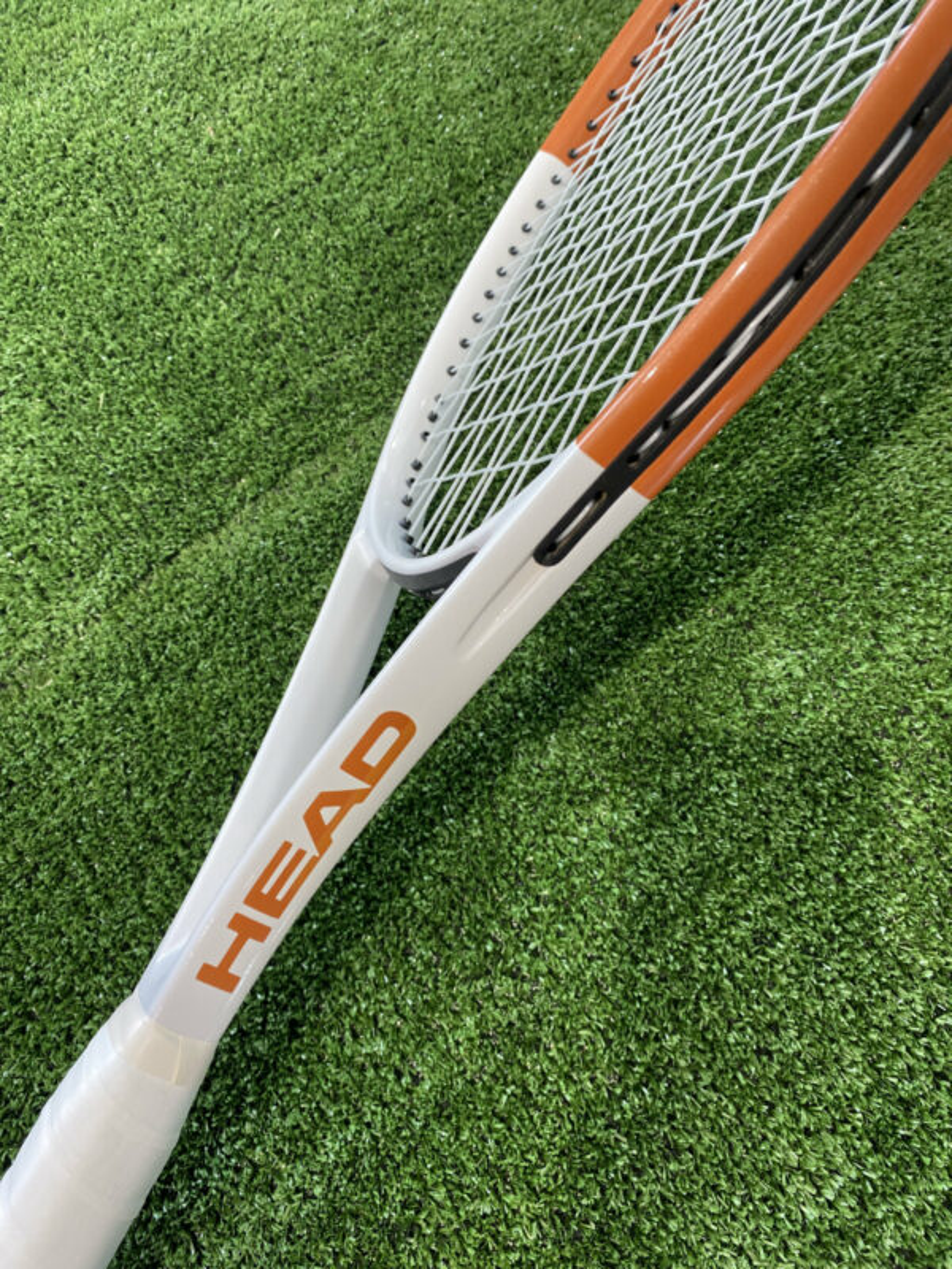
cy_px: 634
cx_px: 476
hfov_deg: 53.1
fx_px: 953
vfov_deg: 67.3
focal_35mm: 26
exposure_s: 1/100
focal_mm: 4.2
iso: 100
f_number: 1.8
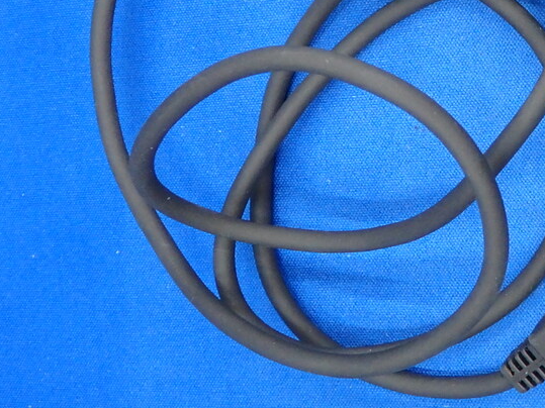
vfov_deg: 16.2
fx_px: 1401
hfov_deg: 20.9
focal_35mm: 89
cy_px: -12
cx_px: 601
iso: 640
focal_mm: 7.3
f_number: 3.7
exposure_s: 1/40
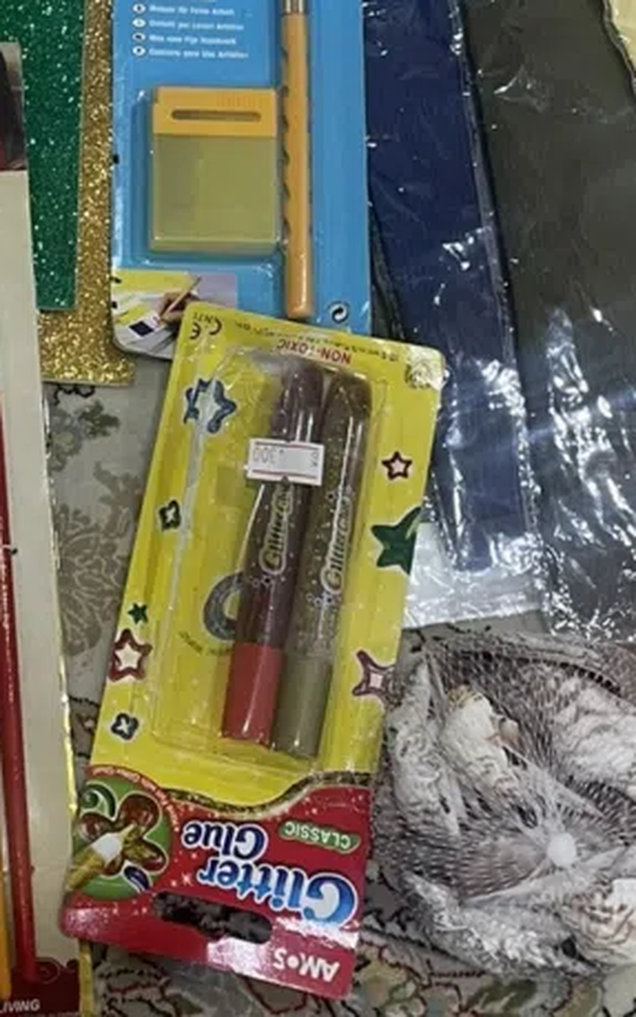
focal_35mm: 82
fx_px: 2273
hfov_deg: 15.7
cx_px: 40
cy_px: 192
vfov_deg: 24.8
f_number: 1.6
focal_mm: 4.2
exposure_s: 1/50
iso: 125
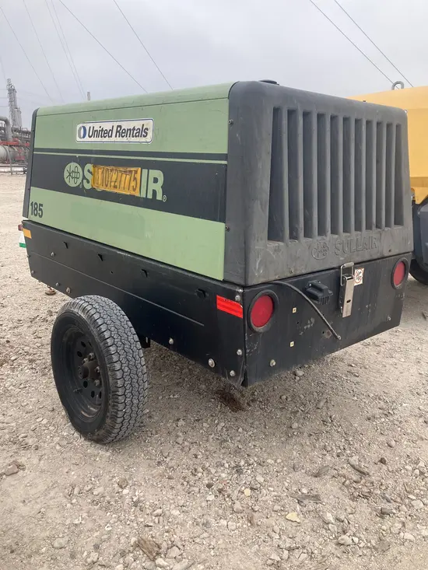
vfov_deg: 63.4
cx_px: 214
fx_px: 461
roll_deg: +0.4
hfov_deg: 49.8
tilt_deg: -13.5
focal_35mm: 28
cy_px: 285
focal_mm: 3.99
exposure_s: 1/725
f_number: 1.8
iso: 32
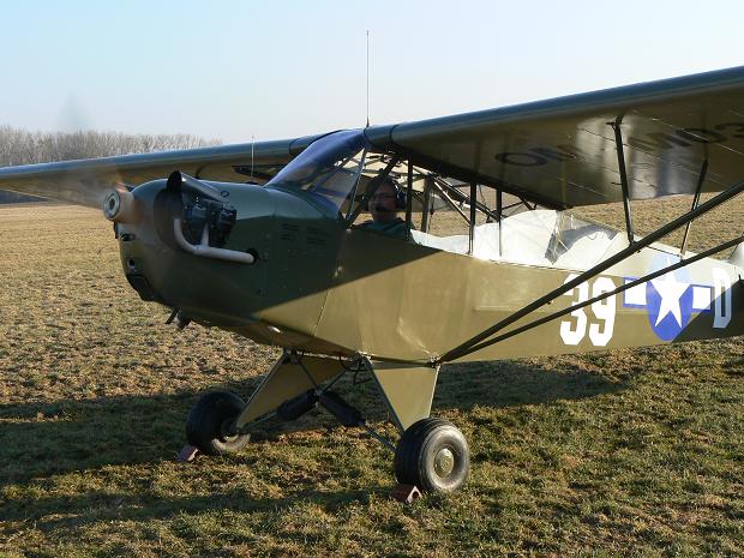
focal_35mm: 60
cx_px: 372
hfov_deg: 32.2
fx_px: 1290
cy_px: 279
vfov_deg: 24.4
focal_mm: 10.1
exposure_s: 1/160
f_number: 5.6
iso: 80
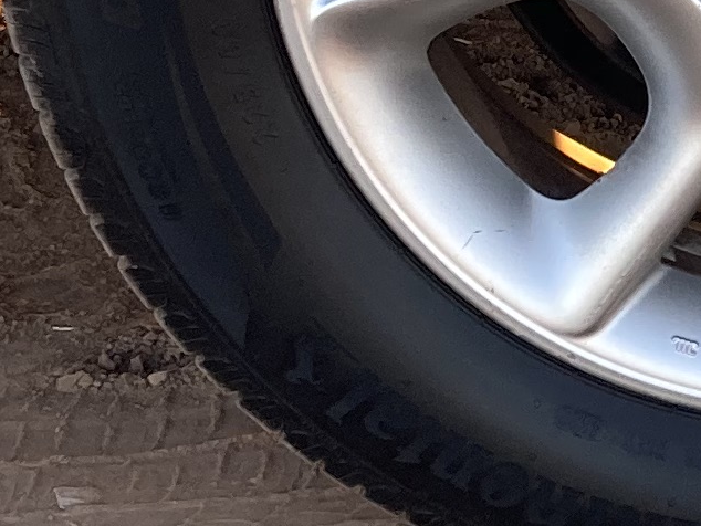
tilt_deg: -24.2
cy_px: 94
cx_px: 971
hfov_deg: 10.8
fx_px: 3606
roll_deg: +0.3
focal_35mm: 178
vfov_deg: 8.3
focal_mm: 3.99
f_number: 1.8
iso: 40
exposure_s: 1/121
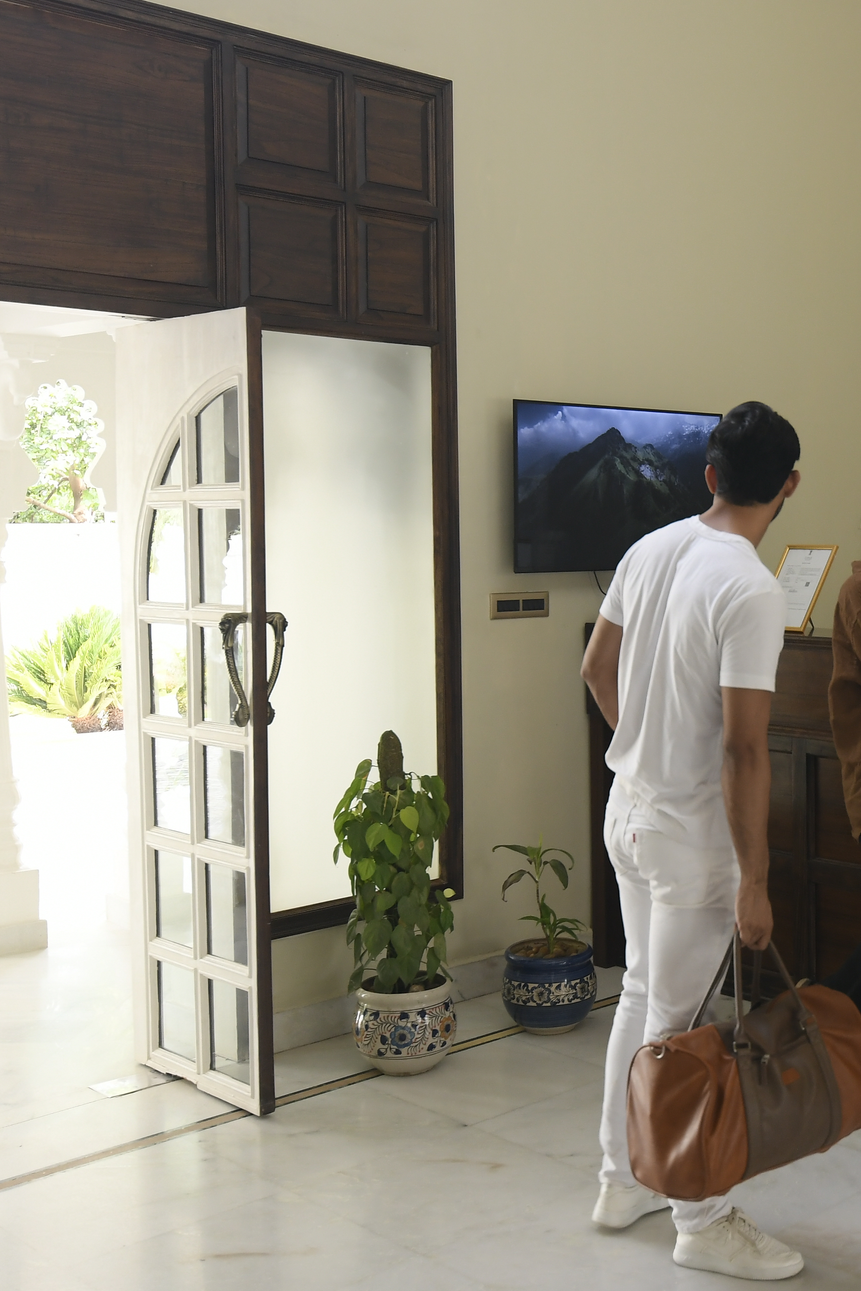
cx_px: 824
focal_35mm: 46
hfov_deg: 27.8
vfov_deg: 42.7
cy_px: 644
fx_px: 1650
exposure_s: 1/160
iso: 500
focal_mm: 20
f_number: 2.8
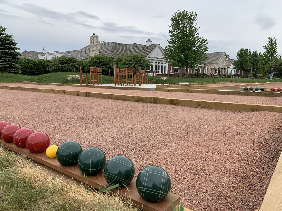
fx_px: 212
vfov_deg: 53.1
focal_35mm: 26
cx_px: 141
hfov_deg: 67.3
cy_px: 106
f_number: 1.8
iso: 25
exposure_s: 1/391
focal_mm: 4.25
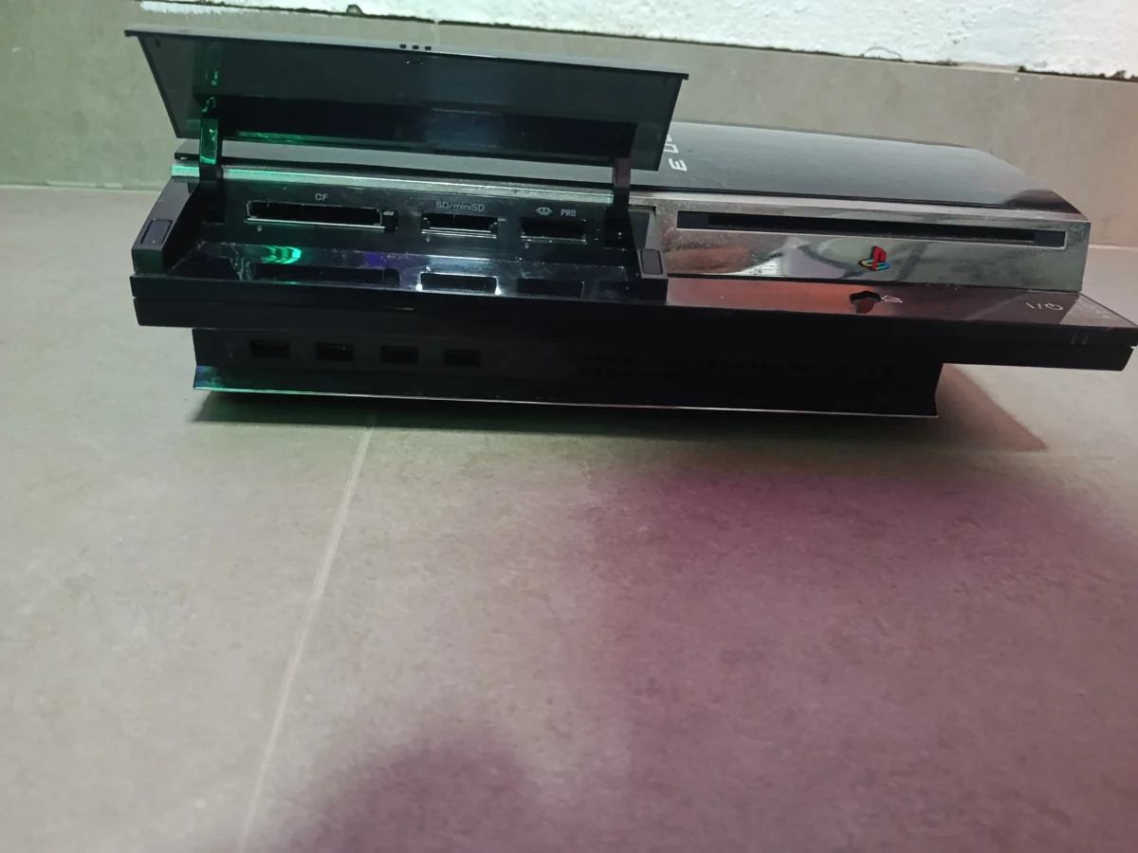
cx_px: 569
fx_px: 789
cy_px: 426
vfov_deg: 56.8
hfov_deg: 71.6
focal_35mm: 24
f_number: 1.7
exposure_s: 1/24
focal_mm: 5.24
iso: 3200
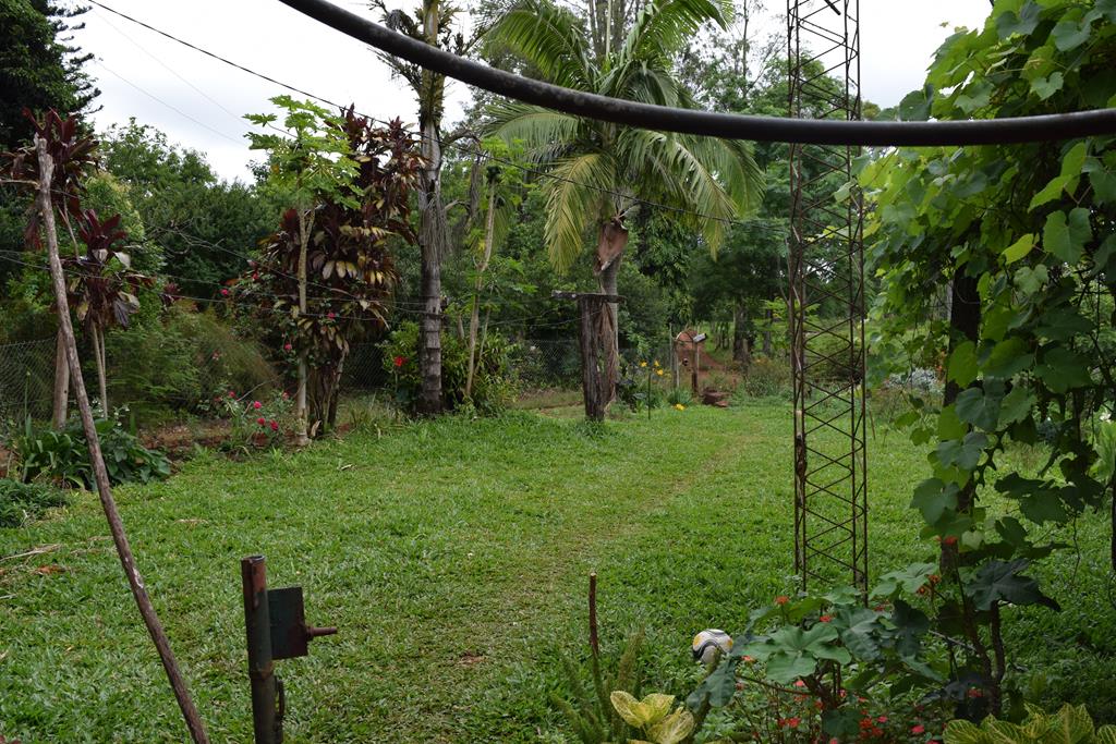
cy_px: 372
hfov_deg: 57.2
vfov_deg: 40.0
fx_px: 1023
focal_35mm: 33
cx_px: 558
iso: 250
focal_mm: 22
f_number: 8
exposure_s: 1/250
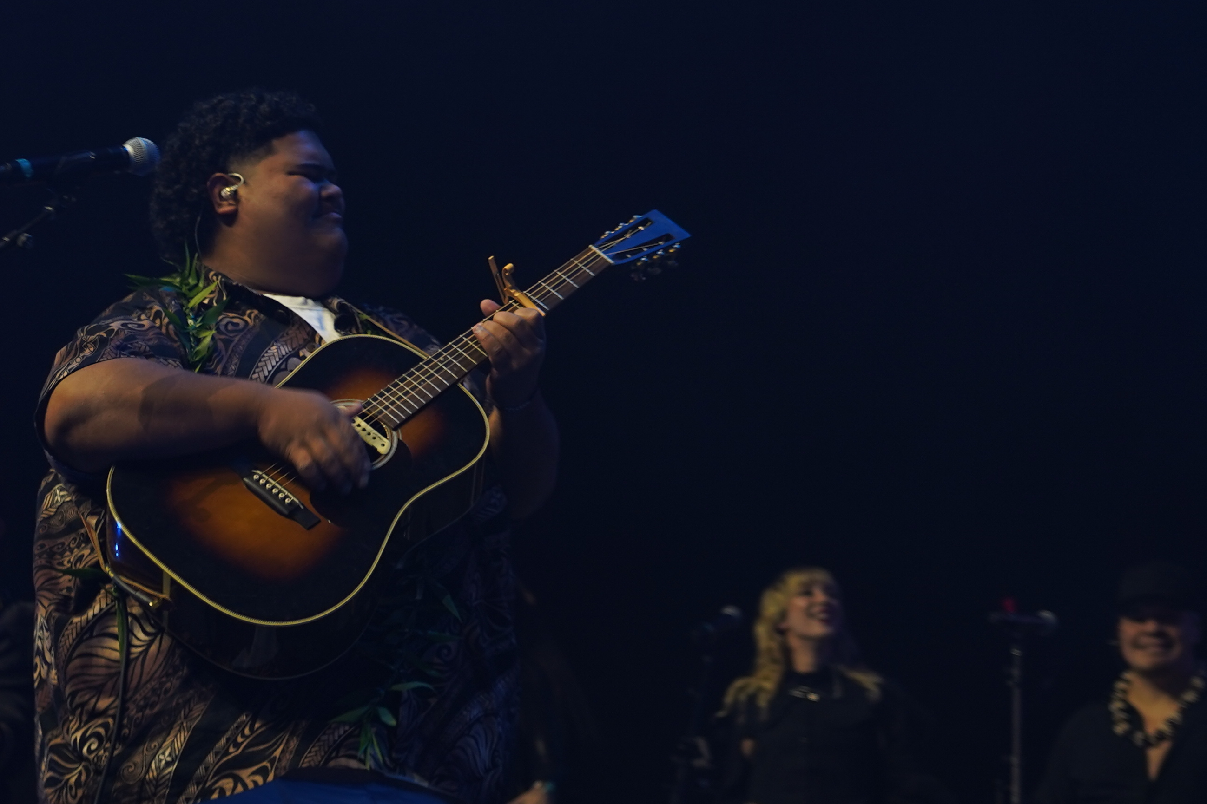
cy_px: 452
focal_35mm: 134
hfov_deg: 15.2
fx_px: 4492
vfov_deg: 10.2
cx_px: 279
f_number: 4
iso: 320
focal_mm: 58
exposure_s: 1/80
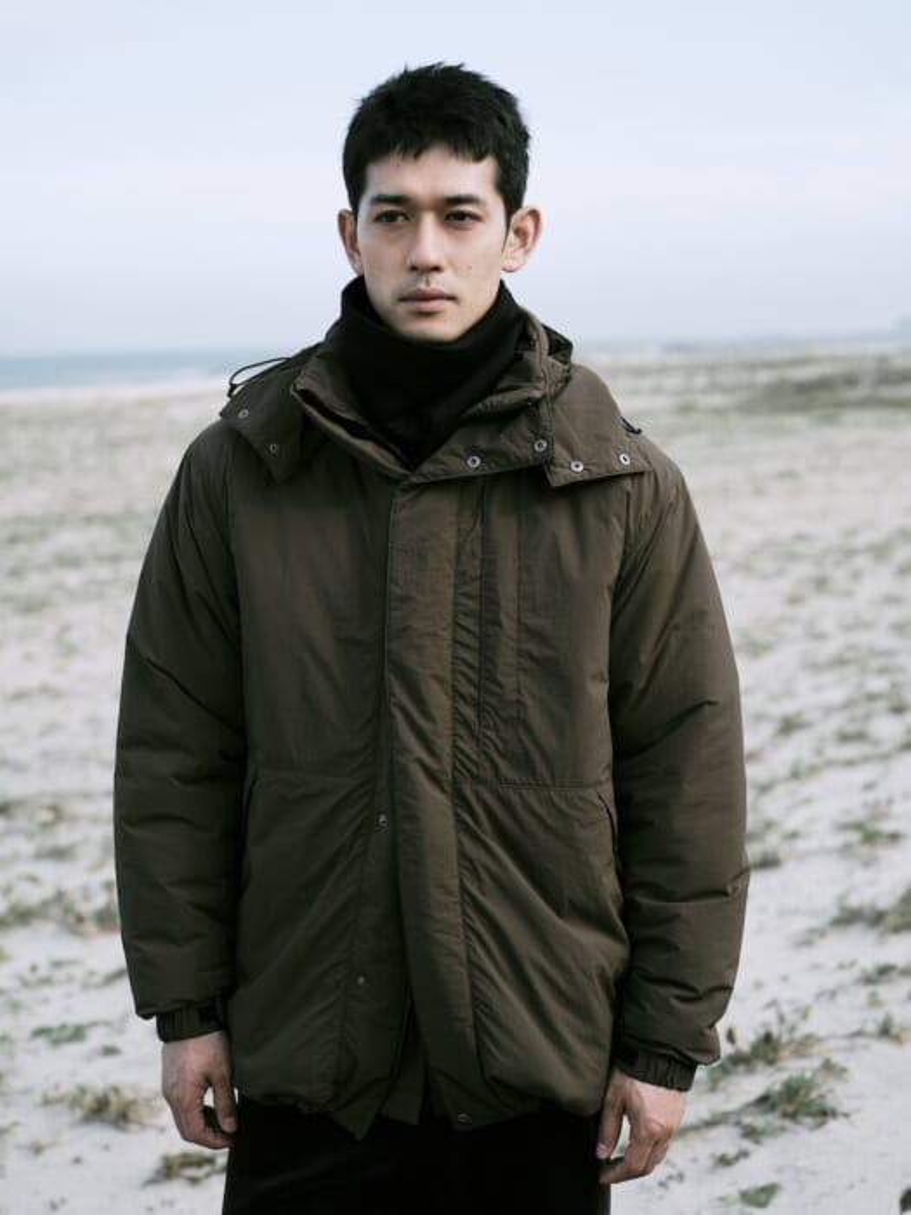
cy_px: 608
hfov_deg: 23.3
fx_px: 2211
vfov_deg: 30.7
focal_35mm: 63
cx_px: 456
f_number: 5.6
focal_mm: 80
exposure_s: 1/250
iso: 100
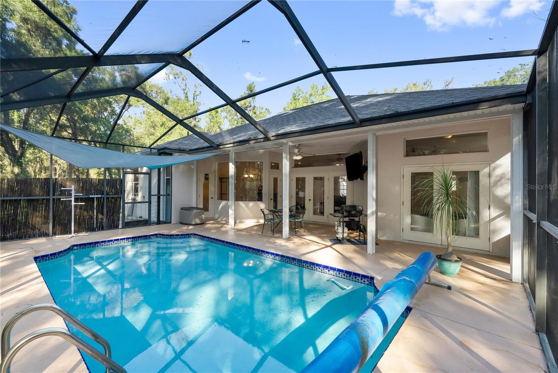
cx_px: 279
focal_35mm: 16
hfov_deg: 96.7
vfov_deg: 73.8
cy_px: 186
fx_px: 248
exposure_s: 1/80
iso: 2000
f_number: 9
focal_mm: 16
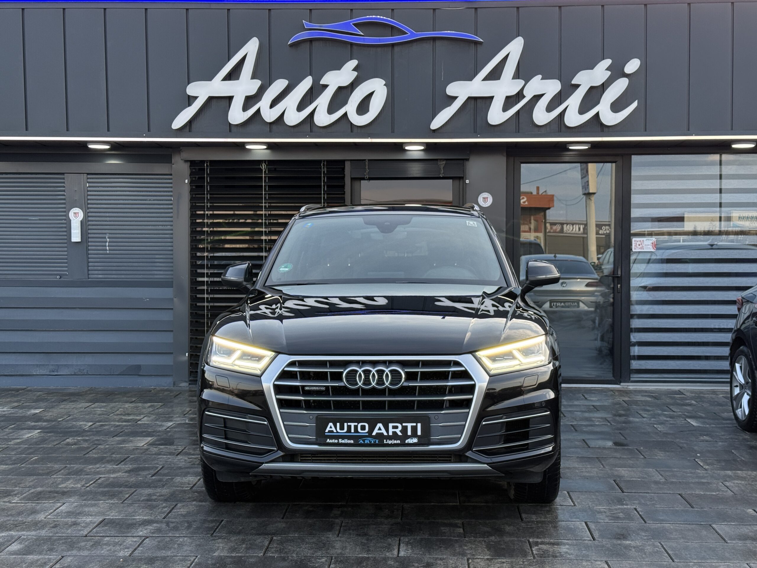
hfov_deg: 39.7
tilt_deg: -0.7
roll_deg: +0.0
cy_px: 284
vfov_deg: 30.3
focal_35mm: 48
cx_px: 378
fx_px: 1050
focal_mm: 6.76
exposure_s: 1/331
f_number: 1.78
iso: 100
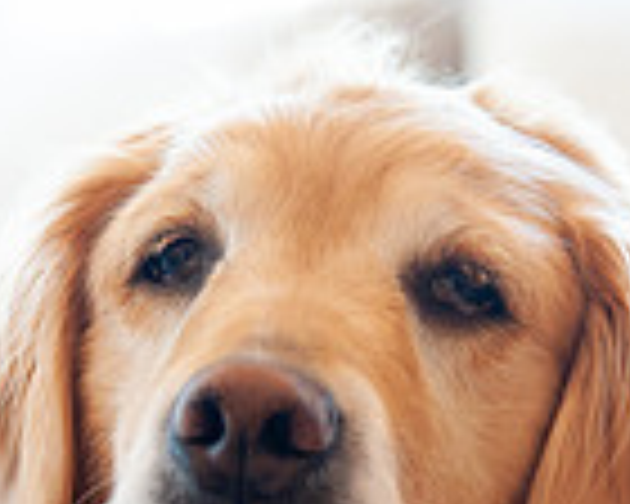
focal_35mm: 225
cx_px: 414
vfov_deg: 6.9
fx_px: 4195
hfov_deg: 8.6
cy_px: 423
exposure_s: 1/125
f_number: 2.8
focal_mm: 58
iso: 1000
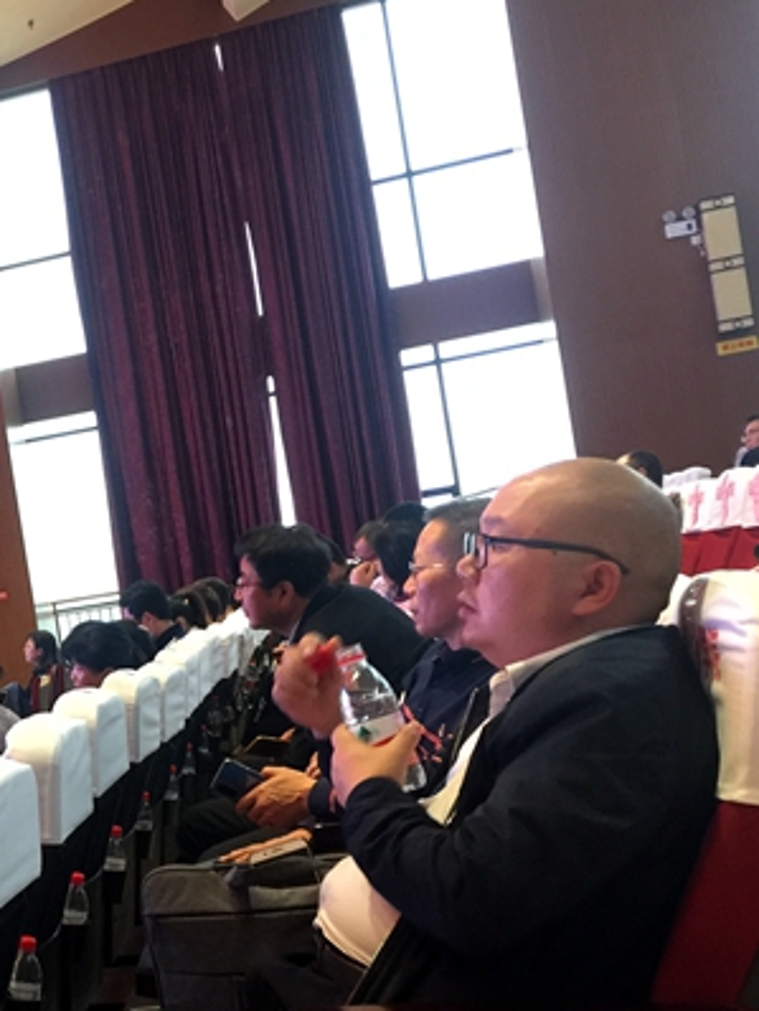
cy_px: 631
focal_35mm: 51
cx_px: -109
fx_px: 1489
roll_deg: +6.6
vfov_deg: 37.2
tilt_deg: +0.4
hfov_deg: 26.0
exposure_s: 1/17
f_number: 2.2
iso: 100
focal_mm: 4.15
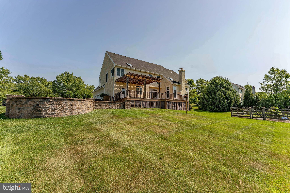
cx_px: 145
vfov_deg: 81.2
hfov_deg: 104.3
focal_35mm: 14
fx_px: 113
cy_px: 96
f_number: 9
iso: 125
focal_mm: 14
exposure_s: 1/500
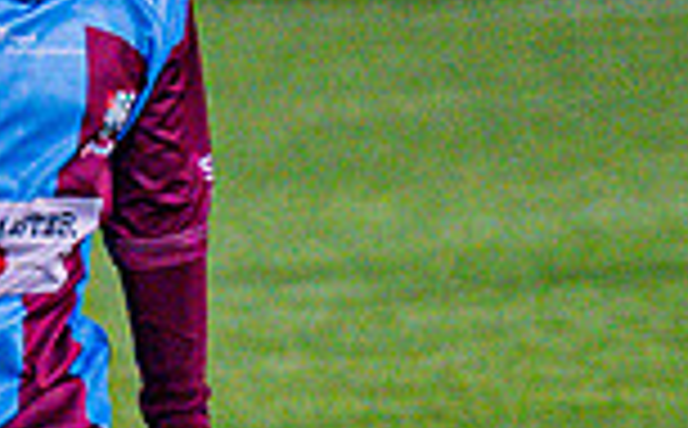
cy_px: 1135
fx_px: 20569
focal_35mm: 1099
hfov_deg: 1.9
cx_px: -306
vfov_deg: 1.2
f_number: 2.8
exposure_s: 1/400
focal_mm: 103
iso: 1000
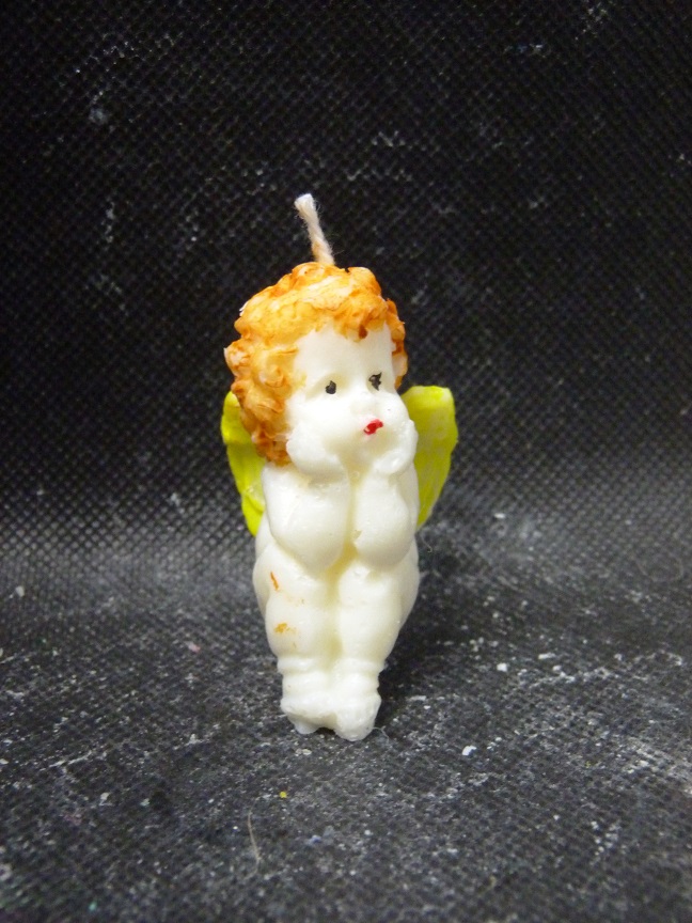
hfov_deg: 29.7
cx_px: 346
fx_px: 1306
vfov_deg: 38.9
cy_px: 462
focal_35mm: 49
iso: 800
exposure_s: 1/25
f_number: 3.2
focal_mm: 8.7
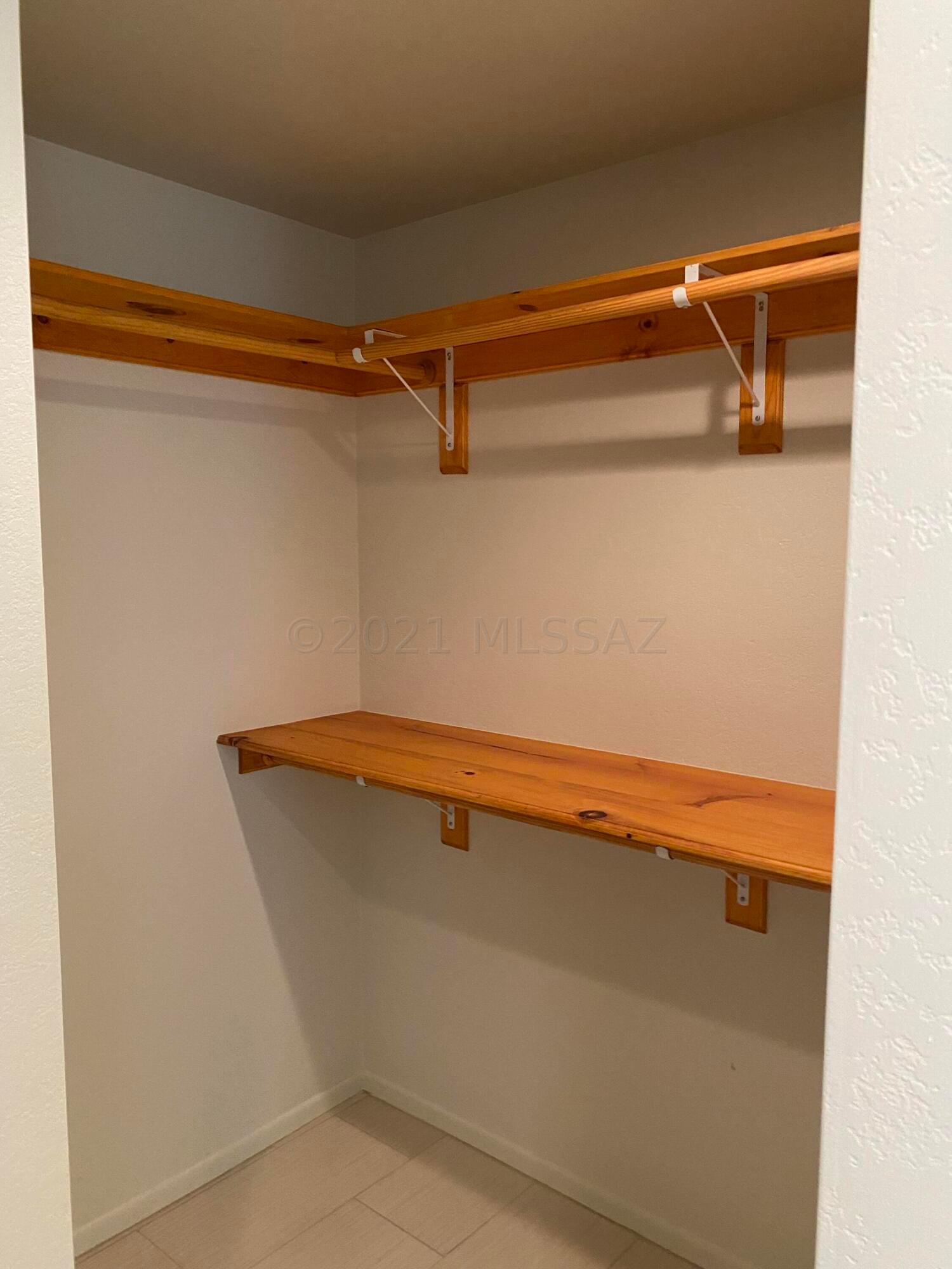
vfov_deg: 67.3
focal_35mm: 26
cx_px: 476
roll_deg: +0.9
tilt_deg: -3.9
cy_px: 634
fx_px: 953
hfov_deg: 53.1
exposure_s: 1/40
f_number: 1.8
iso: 400
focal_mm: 4.25
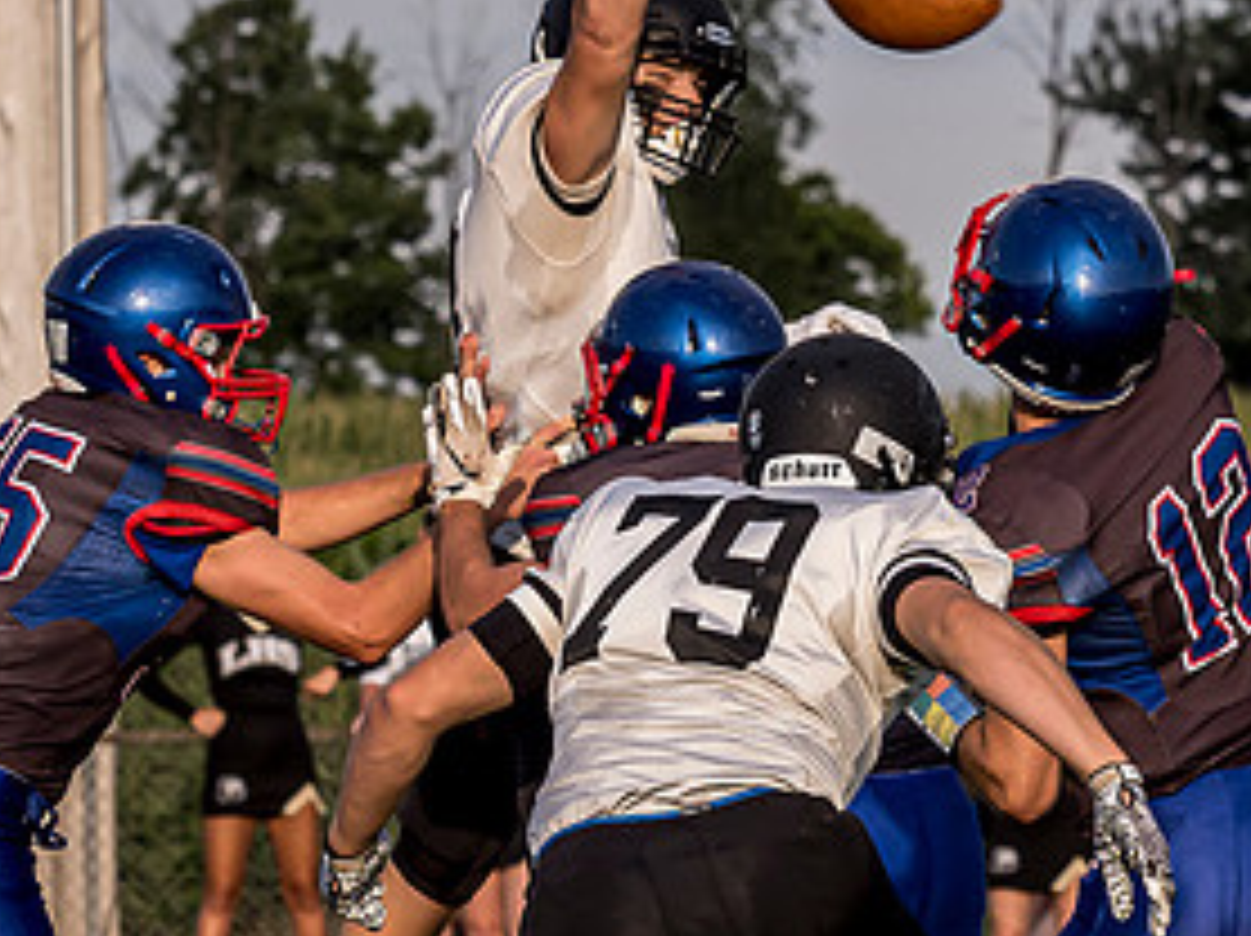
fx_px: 19426
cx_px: 523
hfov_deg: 3.7
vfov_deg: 2.8
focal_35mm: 538
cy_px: 717
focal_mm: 85
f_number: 4.5
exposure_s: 1/1600
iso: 400
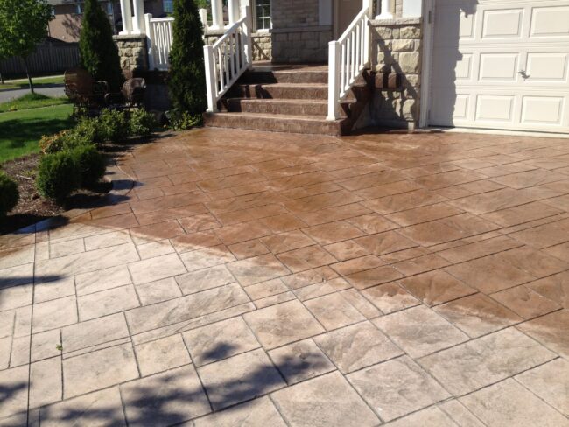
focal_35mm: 35
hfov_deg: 52.6
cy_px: 214
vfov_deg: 40.7
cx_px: 284
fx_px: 576
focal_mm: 4.28
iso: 50
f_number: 2.4
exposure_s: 1/1727
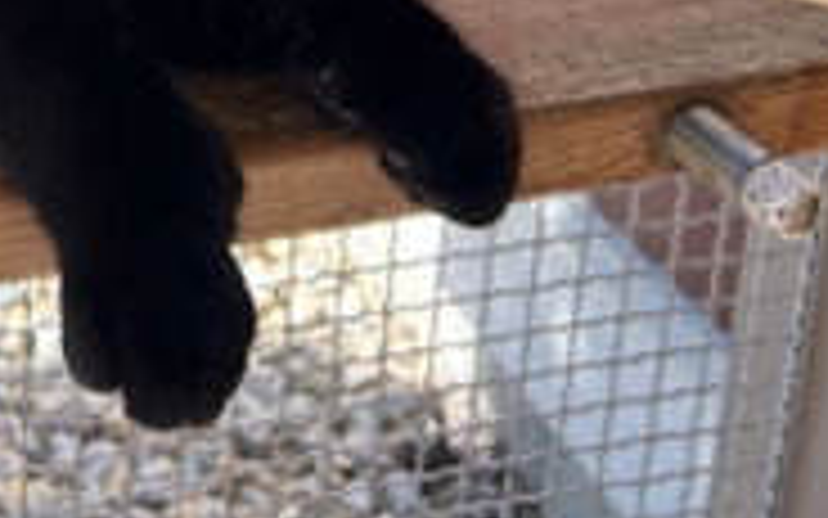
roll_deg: -1.2
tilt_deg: -15.5
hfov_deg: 26.1
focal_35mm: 75
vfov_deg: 15.6
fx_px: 1692
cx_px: 0
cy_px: -322
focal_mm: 5.7
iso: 50
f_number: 1.5
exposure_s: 1/646
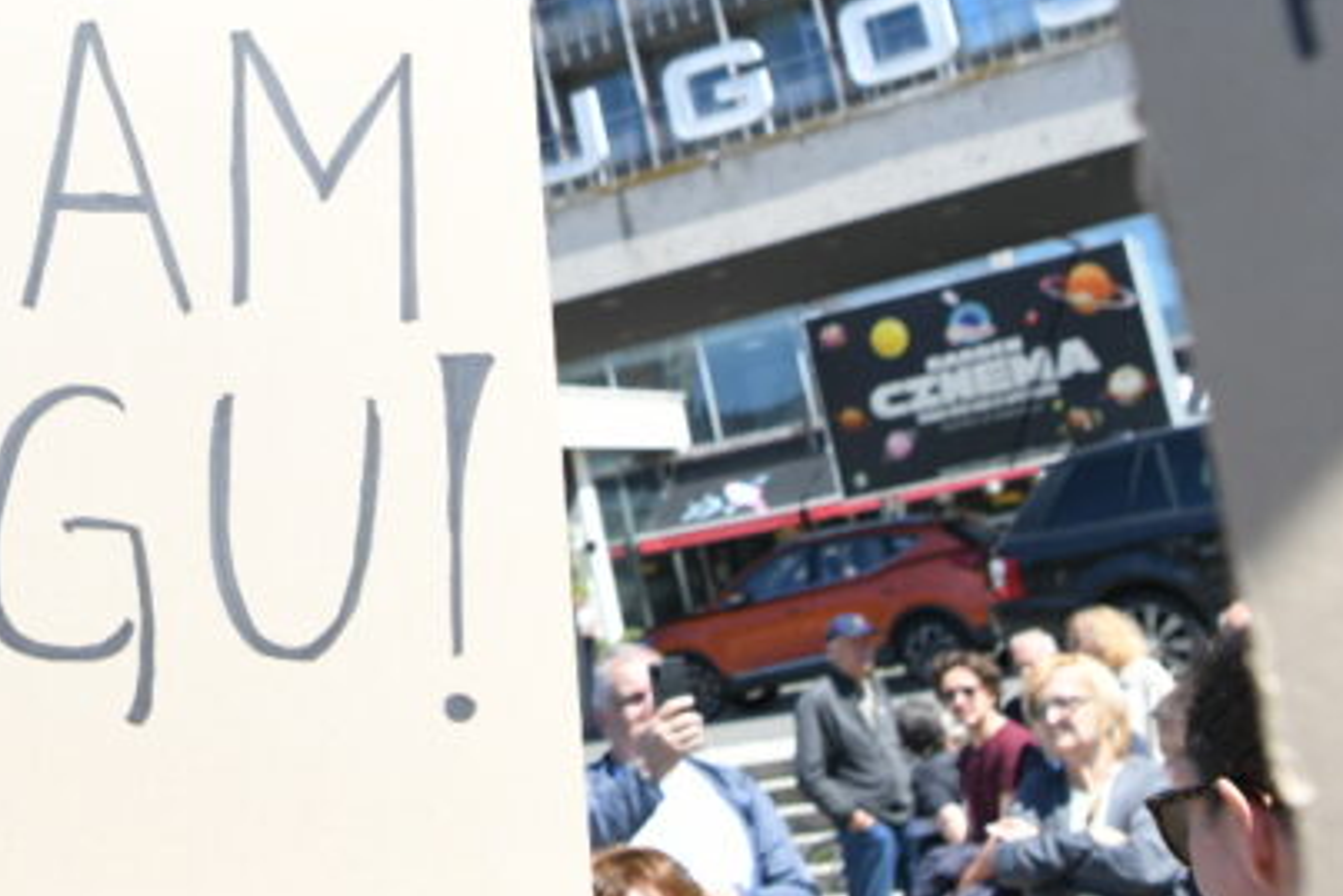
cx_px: 133
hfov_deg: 31.3
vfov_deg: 21.8
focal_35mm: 61
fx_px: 2276
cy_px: 98
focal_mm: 24
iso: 200
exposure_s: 1/800
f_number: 4
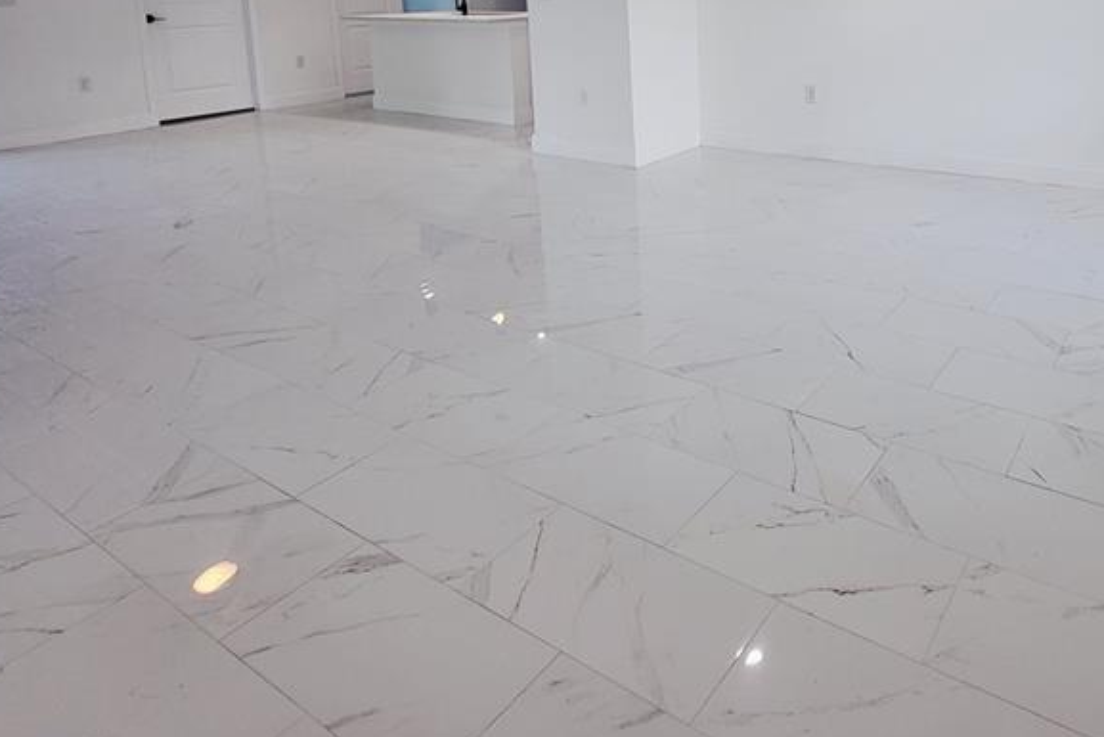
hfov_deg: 69.8
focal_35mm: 24
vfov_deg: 47.6
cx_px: 802
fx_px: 736
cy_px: 71
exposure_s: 1/60
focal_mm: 1.74
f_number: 2.2
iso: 50
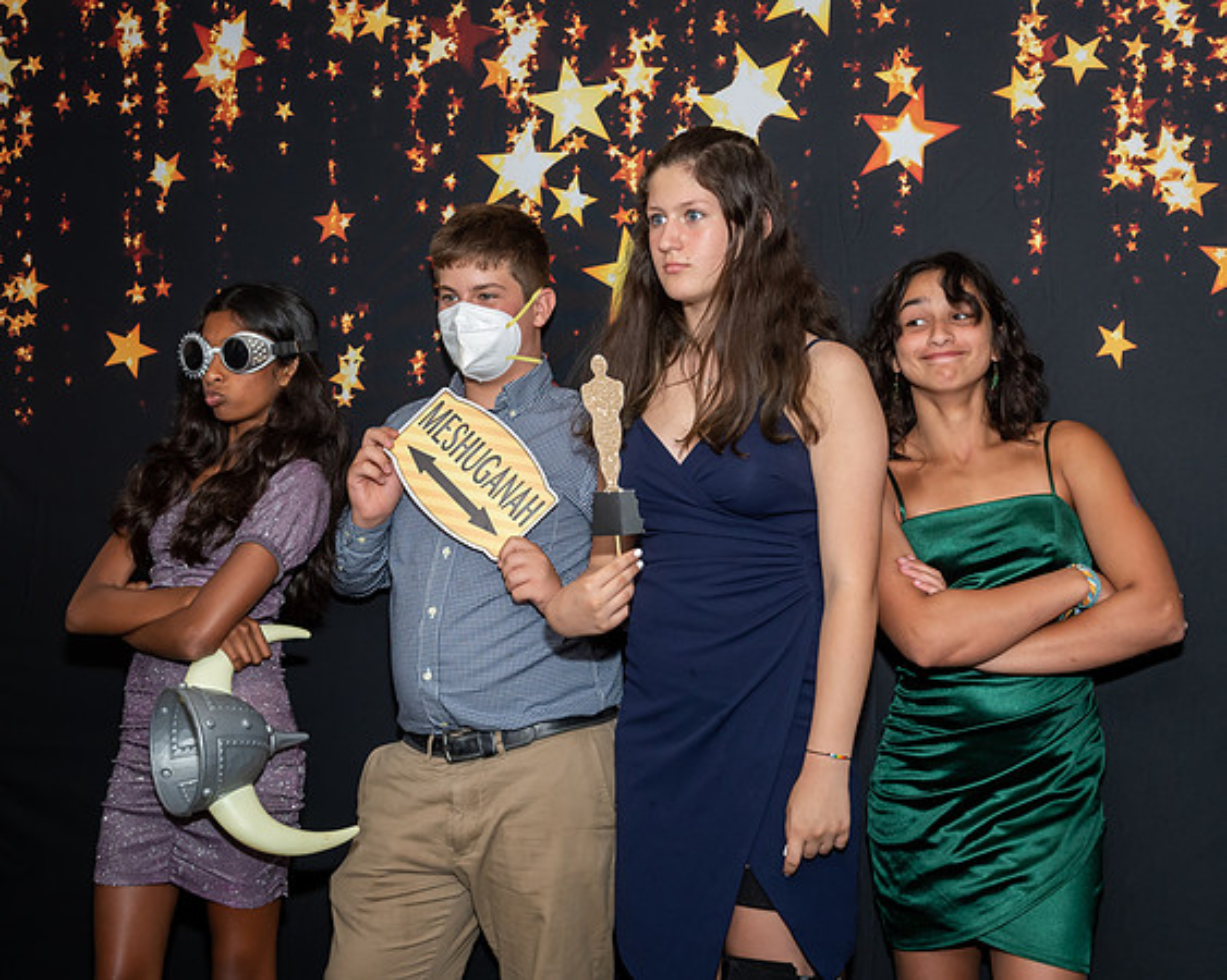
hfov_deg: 34.0
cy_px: 486
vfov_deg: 27.5
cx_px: 543
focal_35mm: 55
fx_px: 2005
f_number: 5.6
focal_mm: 28
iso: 400
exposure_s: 1/250
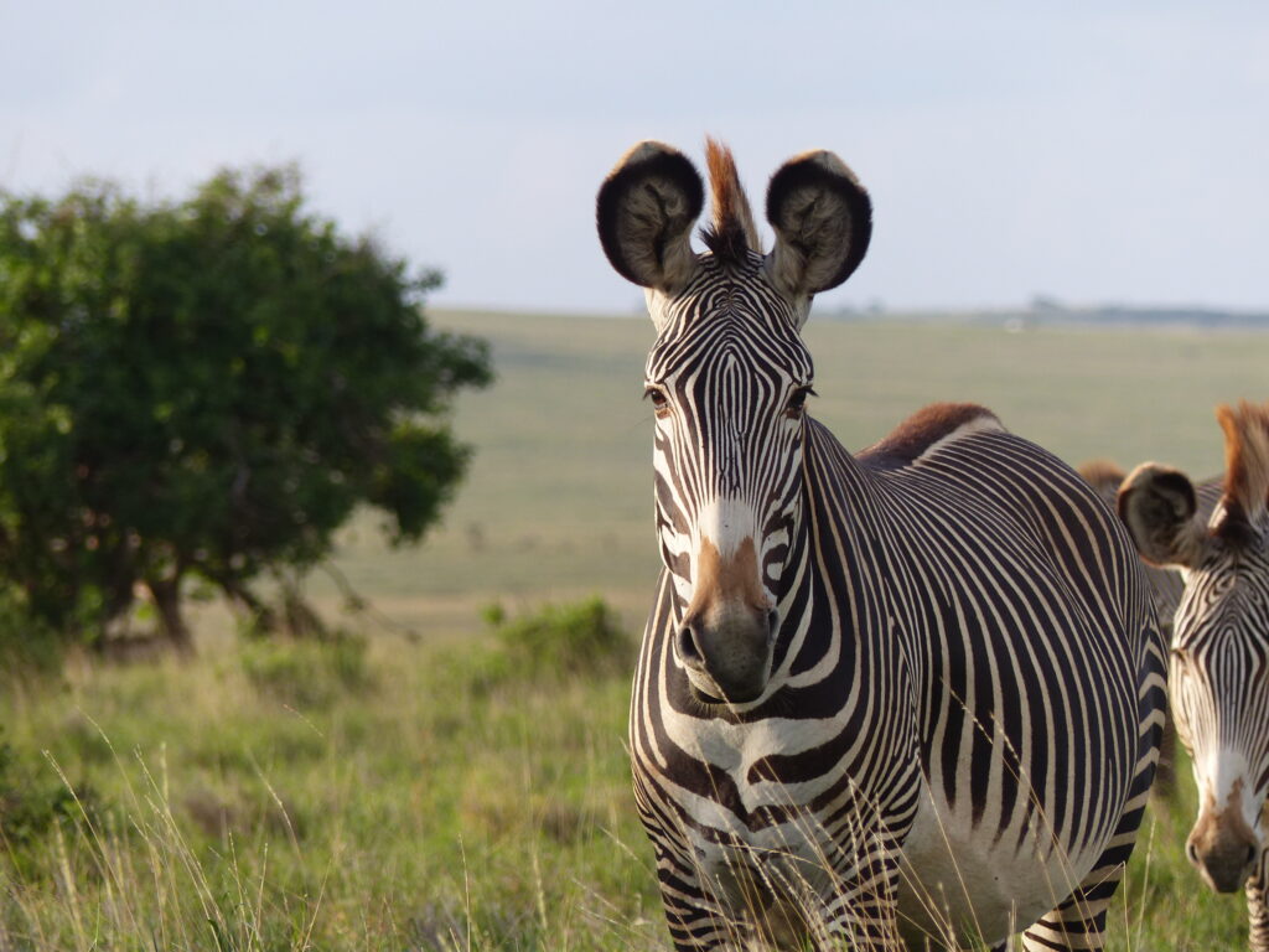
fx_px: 21996
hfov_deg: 3.3
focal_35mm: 600
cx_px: 634
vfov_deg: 2.5
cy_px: 476
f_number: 4
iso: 100
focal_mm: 108
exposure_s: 1/250
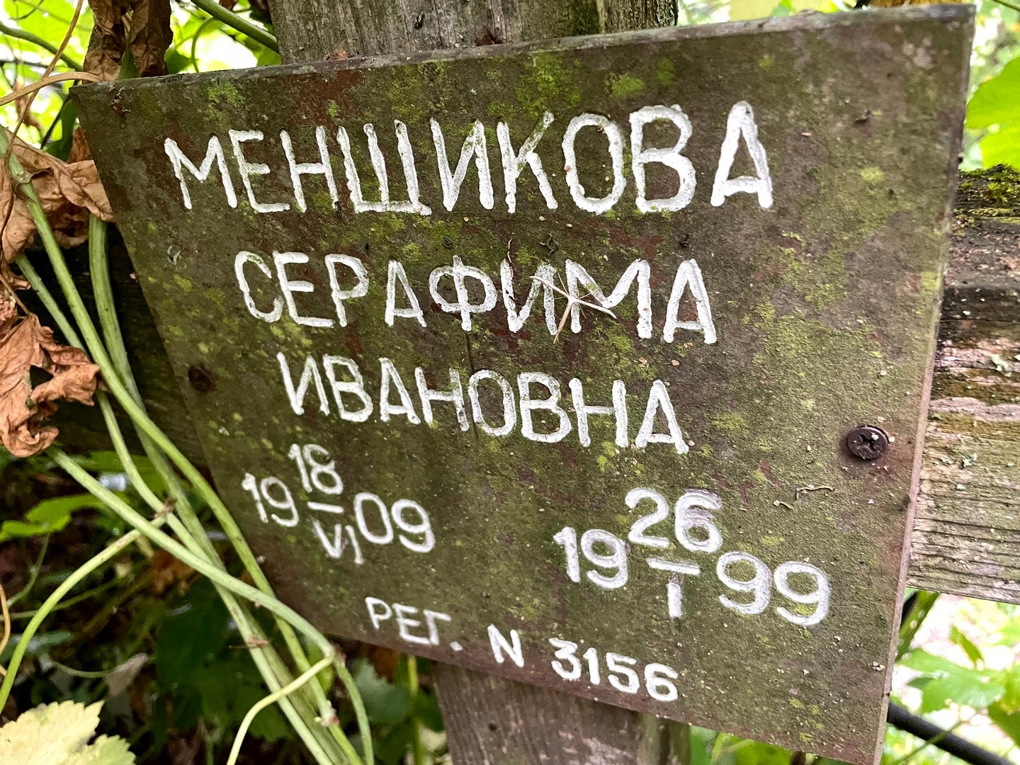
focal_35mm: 26
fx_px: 766
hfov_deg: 67.3
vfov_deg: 53.1
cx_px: 510
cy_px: 382
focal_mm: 4.2
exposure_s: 1/60
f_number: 1.6
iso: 320
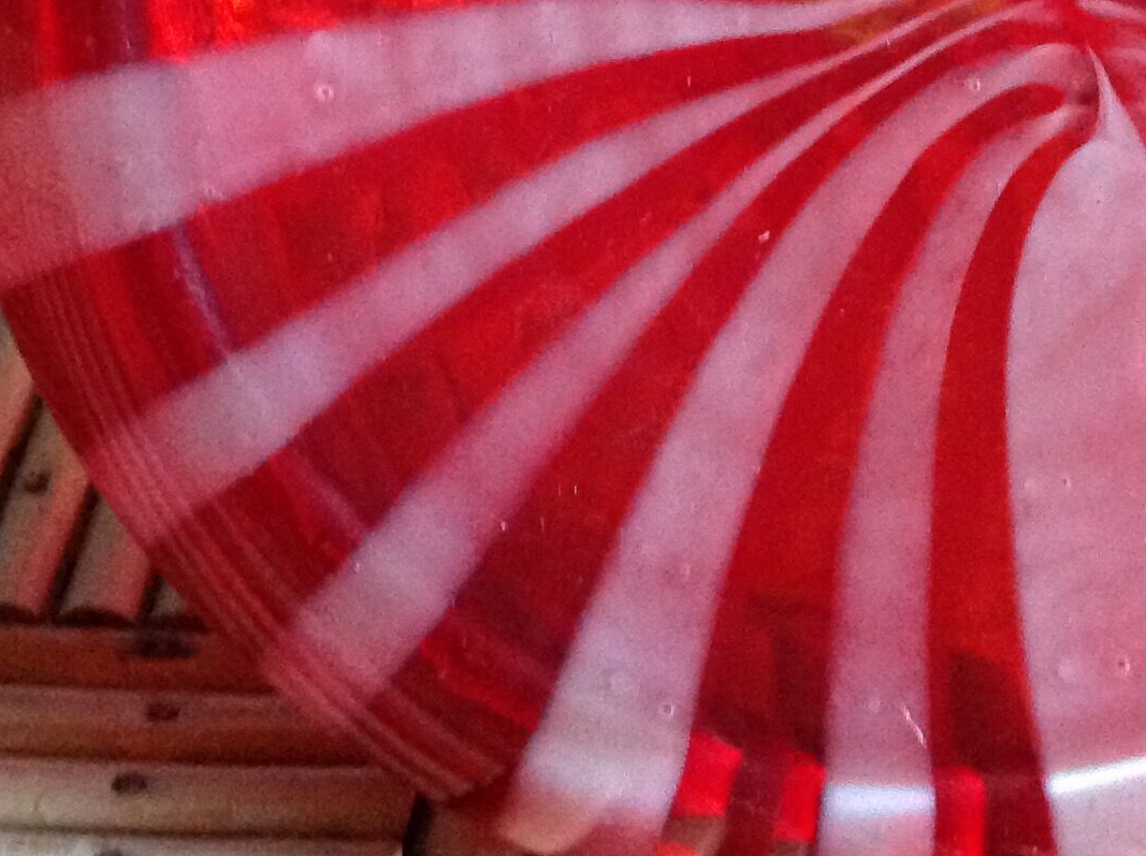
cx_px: 829
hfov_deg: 22.9
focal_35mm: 85
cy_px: -55
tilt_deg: -21.9
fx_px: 2810
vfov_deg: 16.8
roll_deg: -5.2
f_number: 2.4
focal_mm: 4.28
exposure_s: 1/15
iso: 640
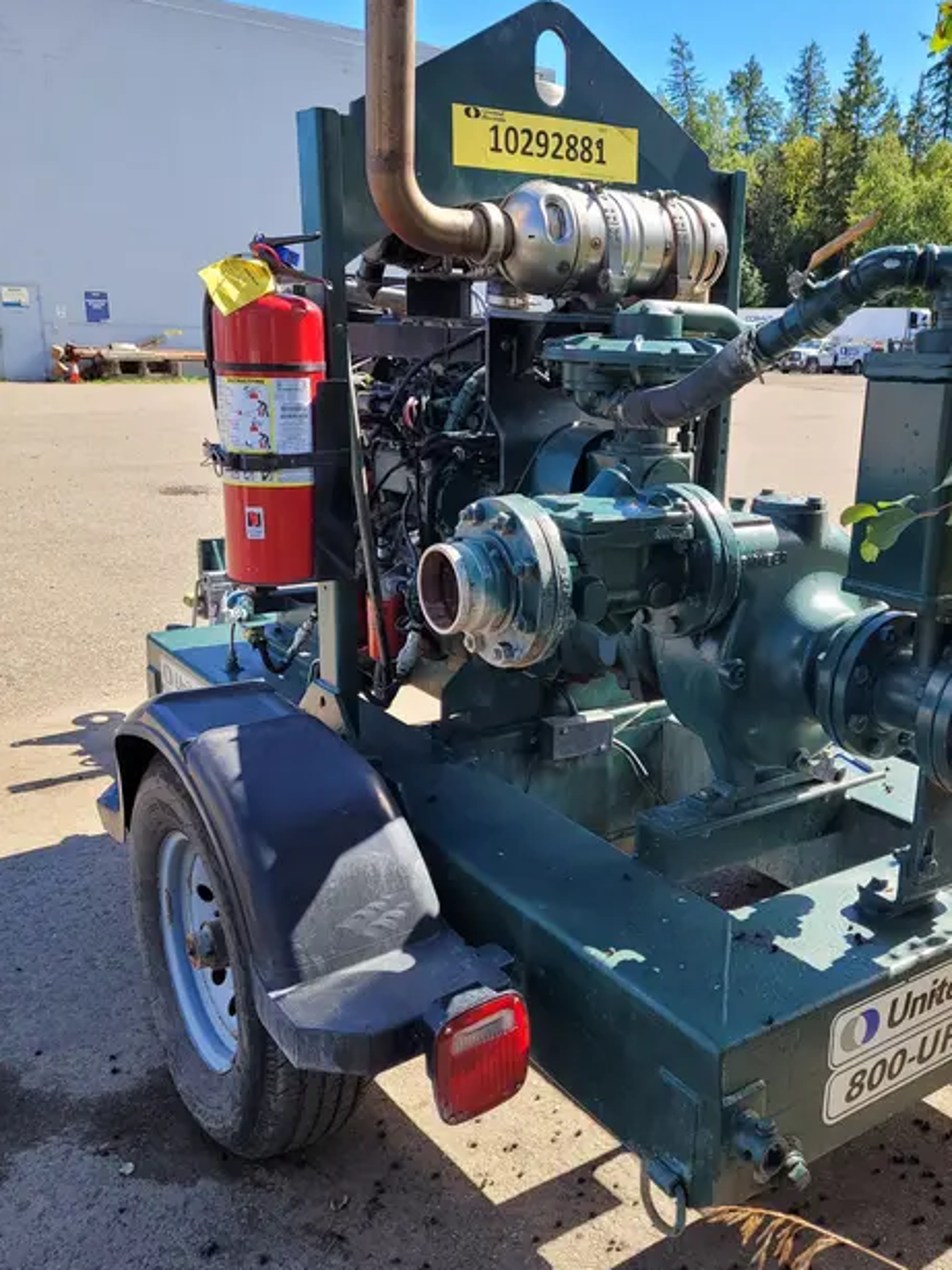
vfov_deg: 58.4
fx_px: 1137
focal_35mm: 31
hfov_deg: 45.2
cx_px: 562
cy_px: 637
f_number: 1.8
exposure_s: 1/629
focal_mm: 5.4
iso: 40
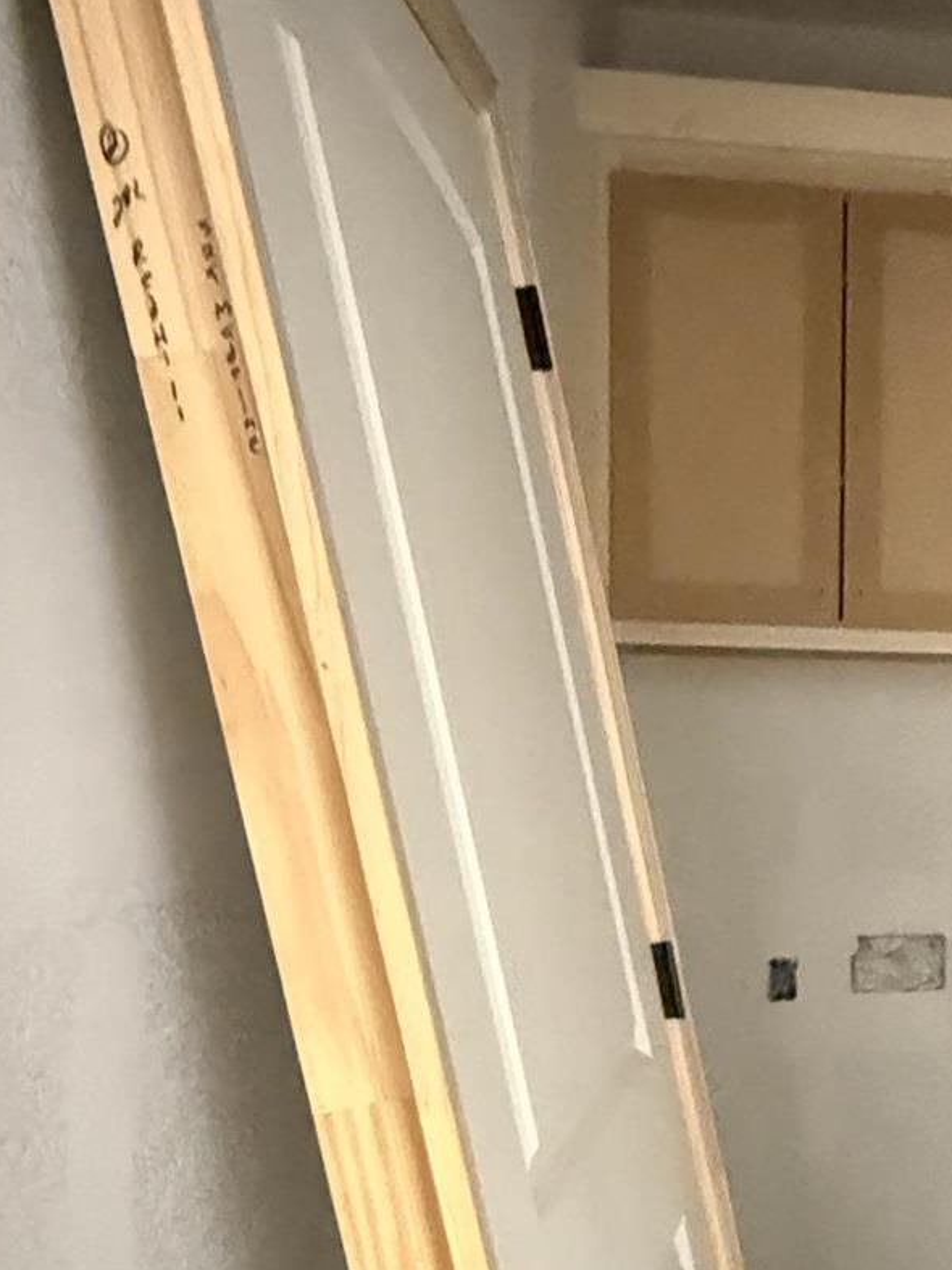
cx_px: 1092
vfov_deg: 45.1
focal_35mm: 41
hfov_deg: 30.7
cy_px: 847
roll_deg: -1.5
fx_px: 1504
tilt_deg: -6.1
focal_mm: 2.22
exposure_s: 1/44
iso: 1250
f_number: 2.2
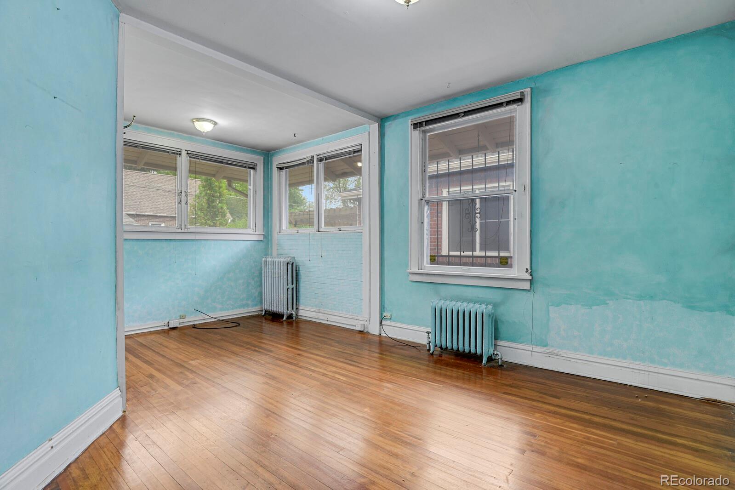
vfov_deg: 70.4
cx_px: 368
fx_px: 347
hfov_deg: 93.3
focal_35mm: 17
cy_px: 245
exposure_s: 2.5
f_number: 8
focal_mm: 17
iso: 250
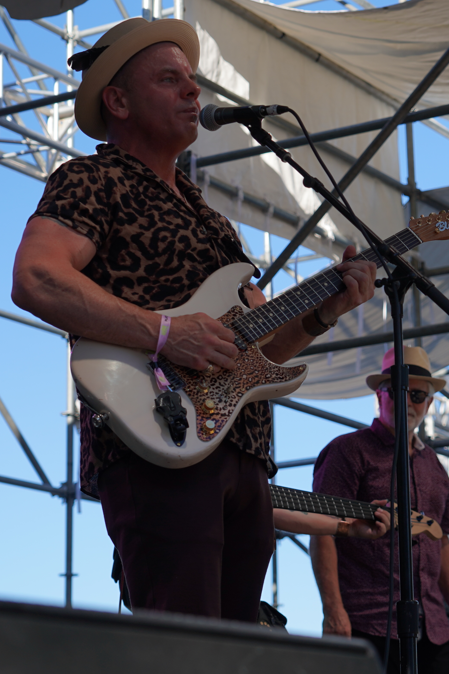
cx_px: 359
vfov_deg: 19.1
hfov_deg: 12.7
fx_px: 2002
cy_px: 307
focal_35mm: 107
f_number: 4.5
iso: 100
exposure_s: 1/500
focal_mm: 56
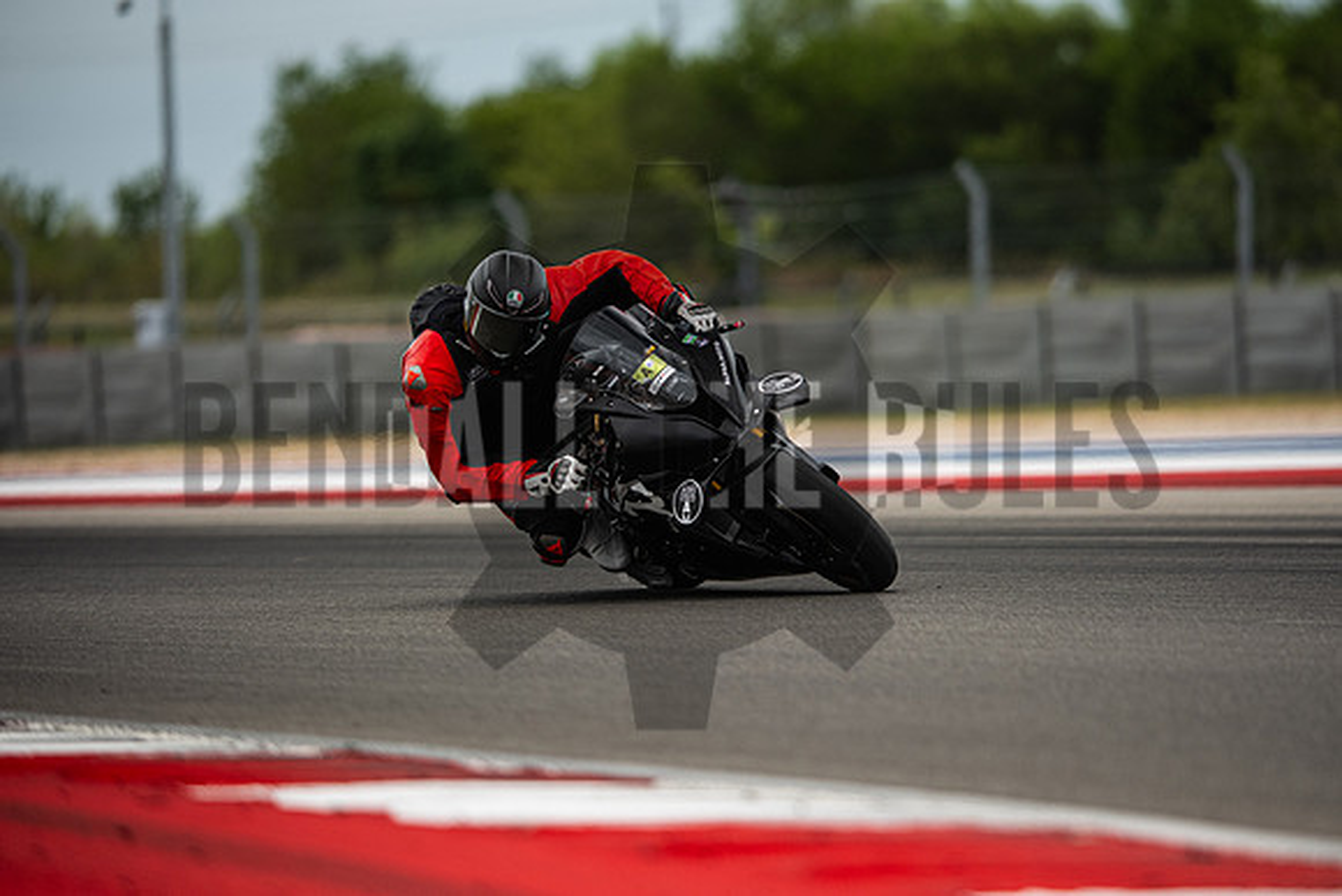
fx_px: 11185
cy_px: 448
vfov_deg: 4.6
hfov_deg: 6.9
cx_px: 671
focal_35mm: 300
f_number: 2
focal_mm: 200
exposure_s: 1/4000
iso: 320
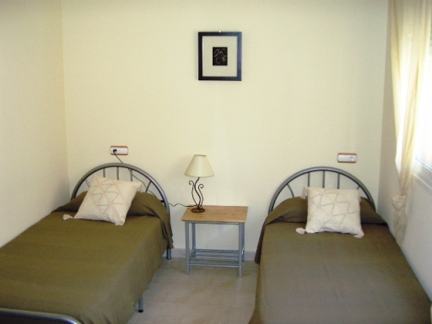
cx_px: 216
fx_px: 487
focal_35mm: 39
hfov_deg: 47.9
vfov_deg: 36.8
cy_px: 162
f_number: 2.8
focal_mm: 8
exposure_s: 1/320
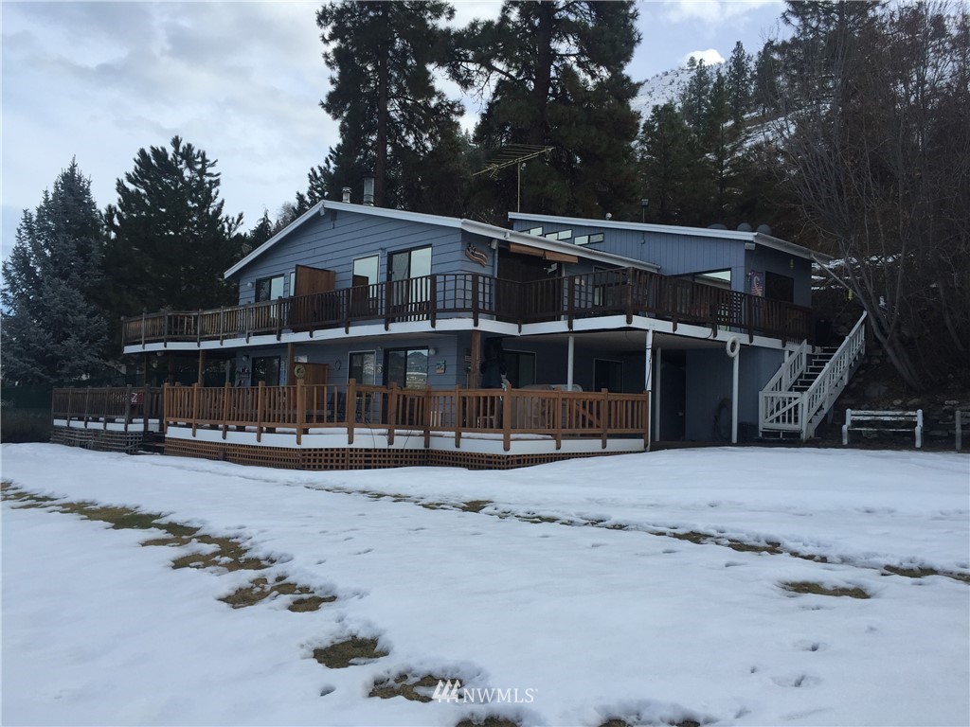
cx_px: 485
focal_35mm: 29
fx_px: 813
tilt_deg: +2.8
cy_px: 364
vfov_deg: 48.2
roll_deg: -1.0
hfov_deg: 61.7
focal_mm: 4.15
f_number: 2.2
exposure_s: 1/1464
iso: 32
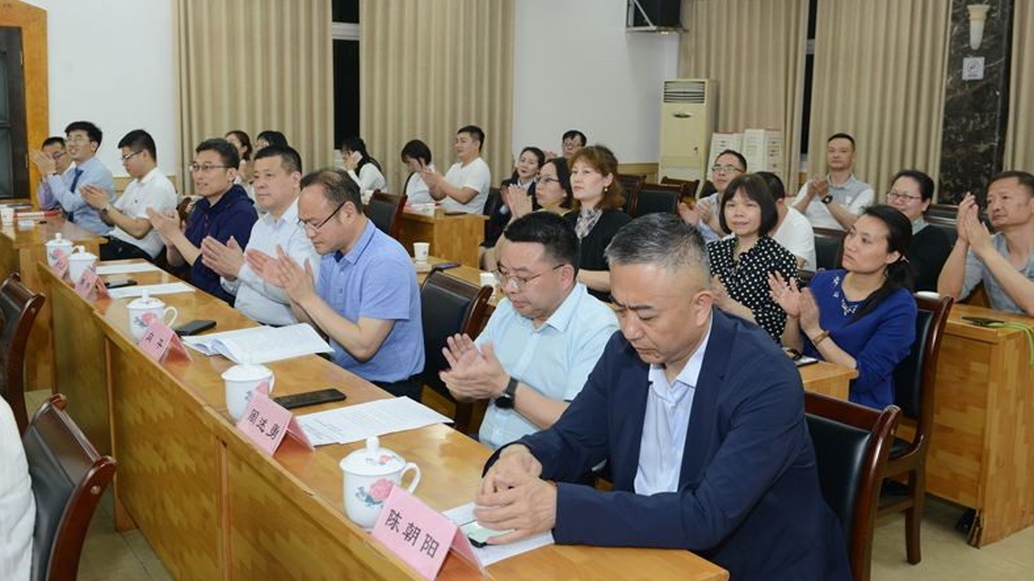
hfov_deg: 59.5
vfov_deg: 35.6
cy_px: 291
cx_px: 521
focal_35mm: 33
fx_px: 905
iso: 1250
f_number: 5.6
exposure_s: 1/40
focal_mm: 31
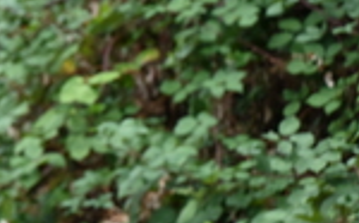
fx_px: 7321
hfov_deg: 2.8
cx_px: -297
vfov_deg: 1.7
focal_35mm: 750
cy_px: 37
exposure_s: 1/250
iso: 800
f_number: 6.3
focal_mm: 200
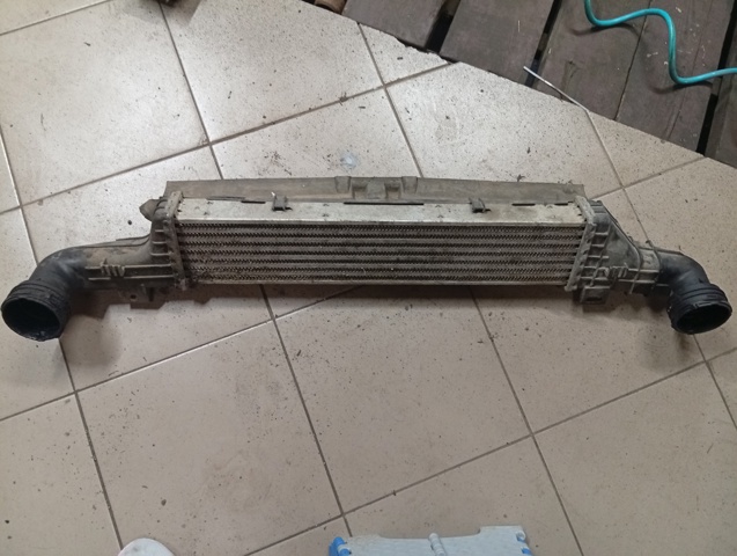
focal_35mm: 27
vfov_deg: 51.5
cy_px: 278
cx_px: 368
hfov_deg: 65.2
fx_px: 576
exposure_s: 1/33.3
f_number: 1.8
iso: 422
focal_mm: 3.84
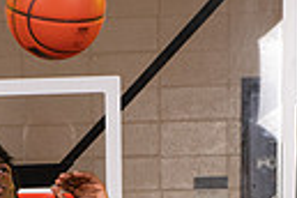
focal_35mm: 167
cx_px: 2
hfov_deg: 12.2
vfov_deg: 7.7
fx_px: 1378
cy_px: 458
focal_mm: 48
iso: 320
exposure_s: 1/320
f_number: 7.1
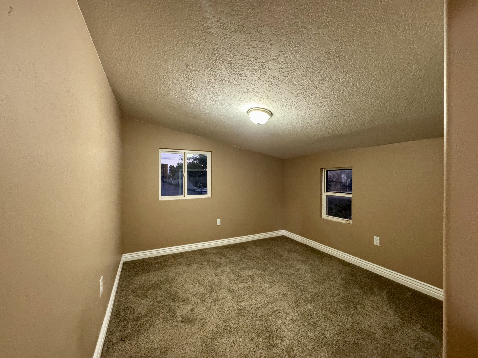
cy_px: 179
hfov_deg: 102.1
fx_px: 193
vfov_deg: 85.7
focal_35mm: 14
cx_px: 239
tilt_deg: -0.6
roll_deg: +0.4
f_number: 2.2
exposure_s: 1/60
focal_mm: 2.22
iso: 1000
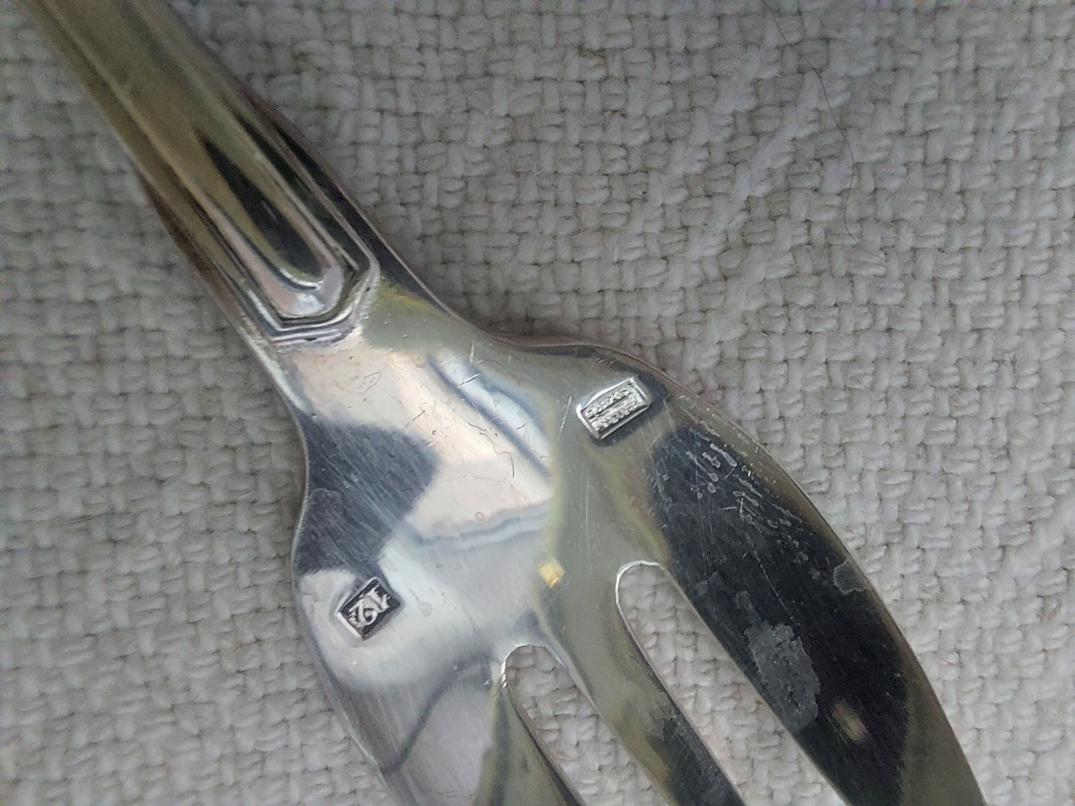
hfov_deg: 69.4
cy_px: 403
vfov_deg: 54.9
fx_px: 776
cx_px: 538
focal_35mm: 25
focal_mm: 2.13
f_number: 2.4
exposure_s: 1/30
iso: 160
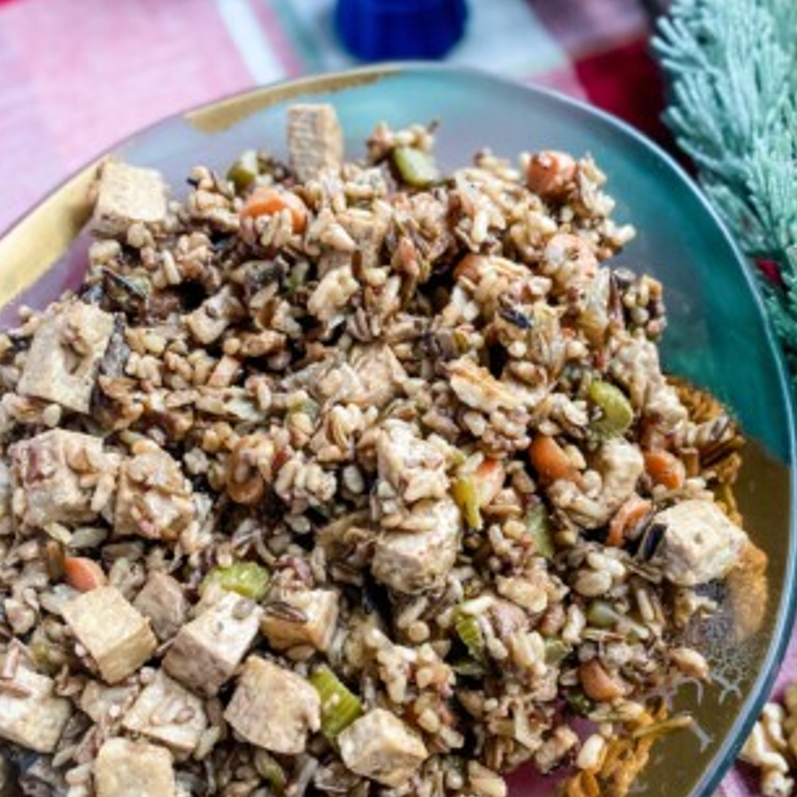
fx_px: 938
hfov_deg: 46.0
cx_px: 432
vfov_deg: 45.6
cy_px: 510
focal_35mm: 36
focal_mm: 4.25
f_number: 1.8
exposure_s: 1/60
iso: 320
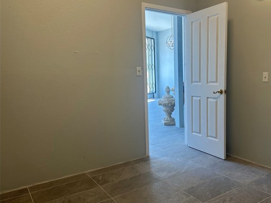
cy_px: 101
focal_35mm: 30
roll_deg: +0.7
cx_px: 169
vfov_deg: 46.8
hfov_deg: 59.2
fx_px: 235
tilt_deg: -5.9
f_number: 1.78
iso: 64
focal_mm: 6.86
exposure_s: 1/120
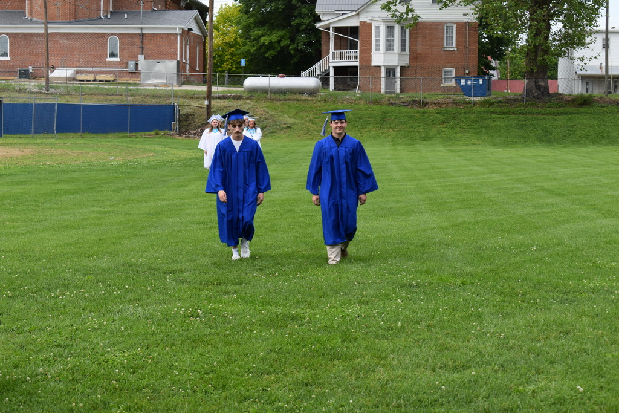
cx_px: 310
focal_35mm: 82
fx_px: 1419
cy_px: 206
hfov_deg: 24.6
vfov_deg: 16.6
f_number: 7.1
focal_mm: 55
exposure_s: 1/250
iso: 200
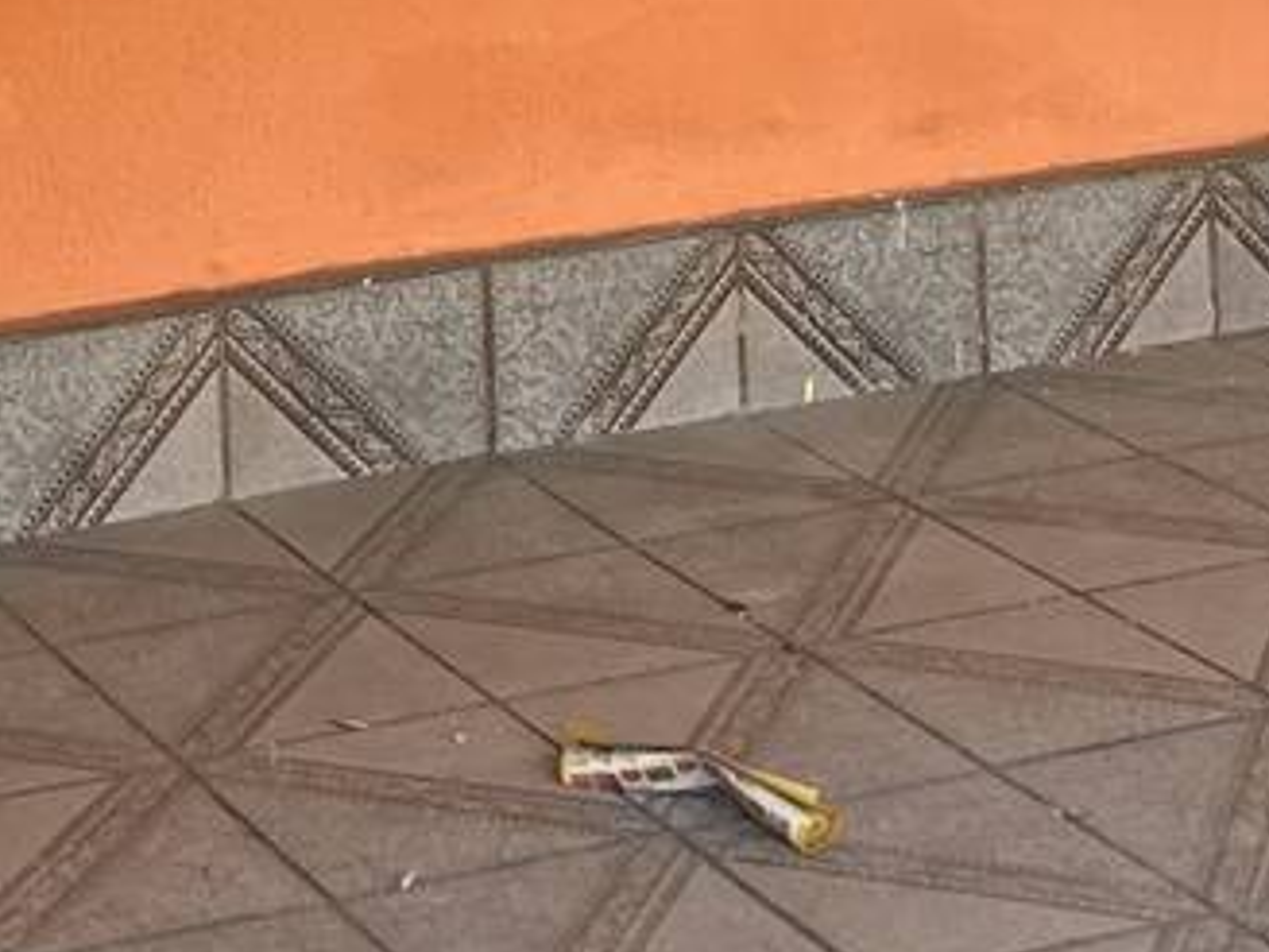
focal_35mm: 114
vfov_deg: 11.6
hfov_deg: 17.0
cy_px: -1006
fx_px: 4179
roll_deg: +2.0
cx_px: 58
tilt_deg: +2.5
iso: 80
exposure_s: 1/122
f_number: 1.8
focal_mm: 4.25
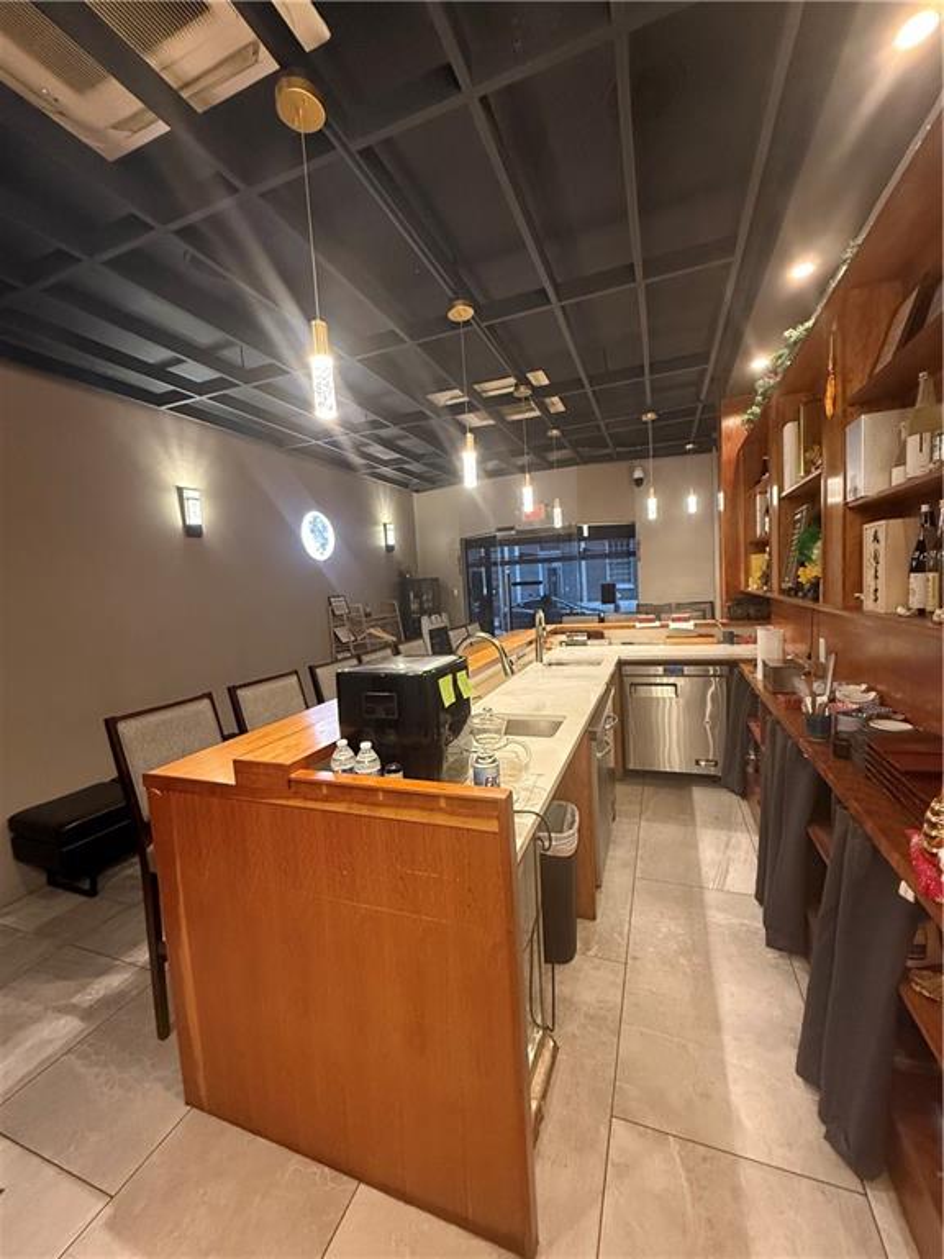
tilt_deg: -3.6
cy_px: 630
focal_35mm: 14
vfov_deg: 102.1
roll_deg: +3.6
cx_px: 472
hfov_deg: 85.7
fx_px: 509
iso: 640
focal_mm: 2.22
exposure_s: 1/60
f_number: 2.2
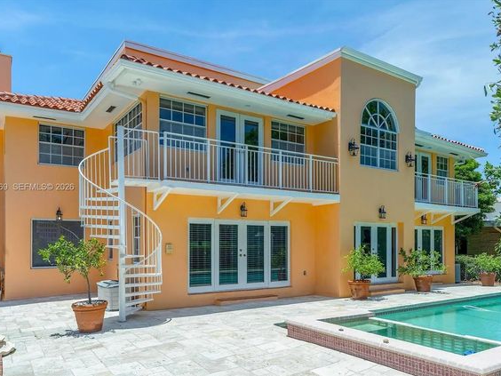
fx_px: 347
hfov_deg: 71.6
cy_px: 188
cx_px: 248
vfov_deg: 56.8
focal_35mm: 24
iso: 100
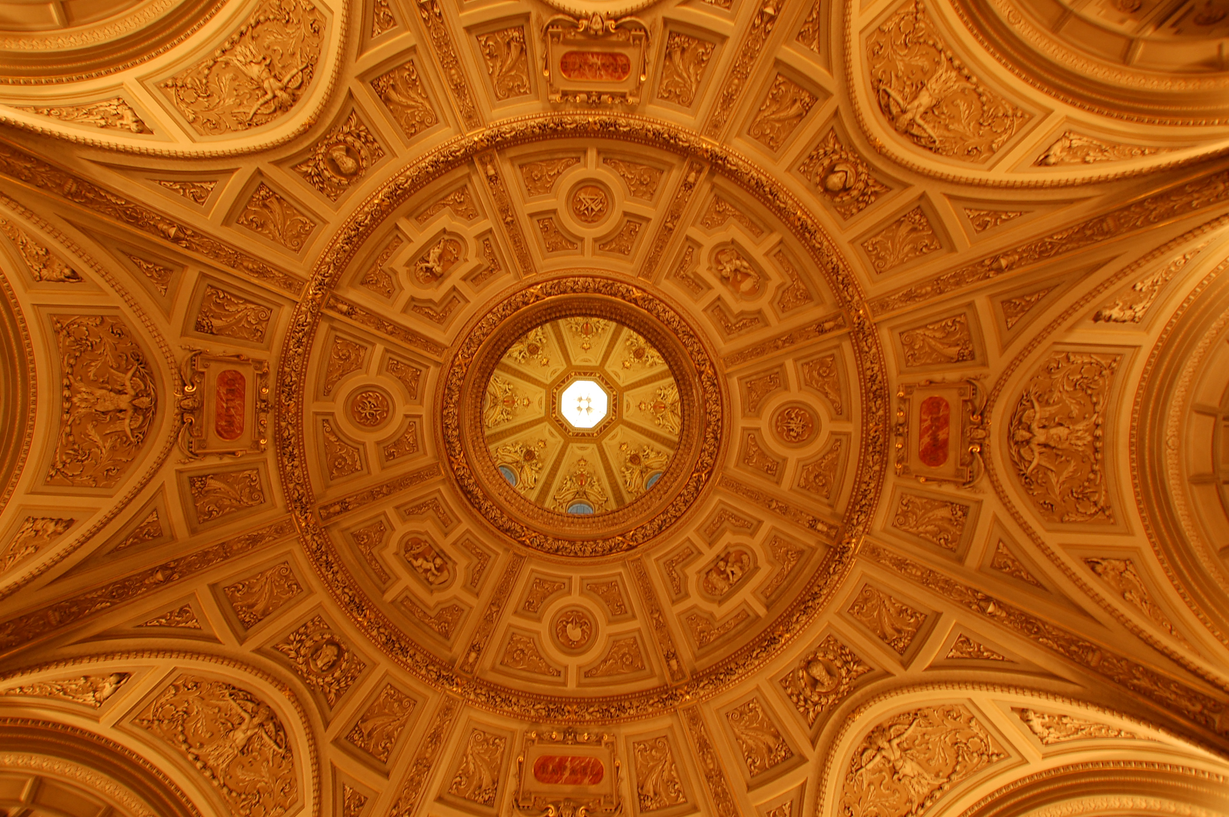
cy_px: 401
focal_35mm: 16
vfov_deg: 73.6
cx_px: 576
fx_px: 546
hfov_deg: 96.7
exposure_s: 1/15
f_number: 3.5
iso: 400
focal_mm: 10
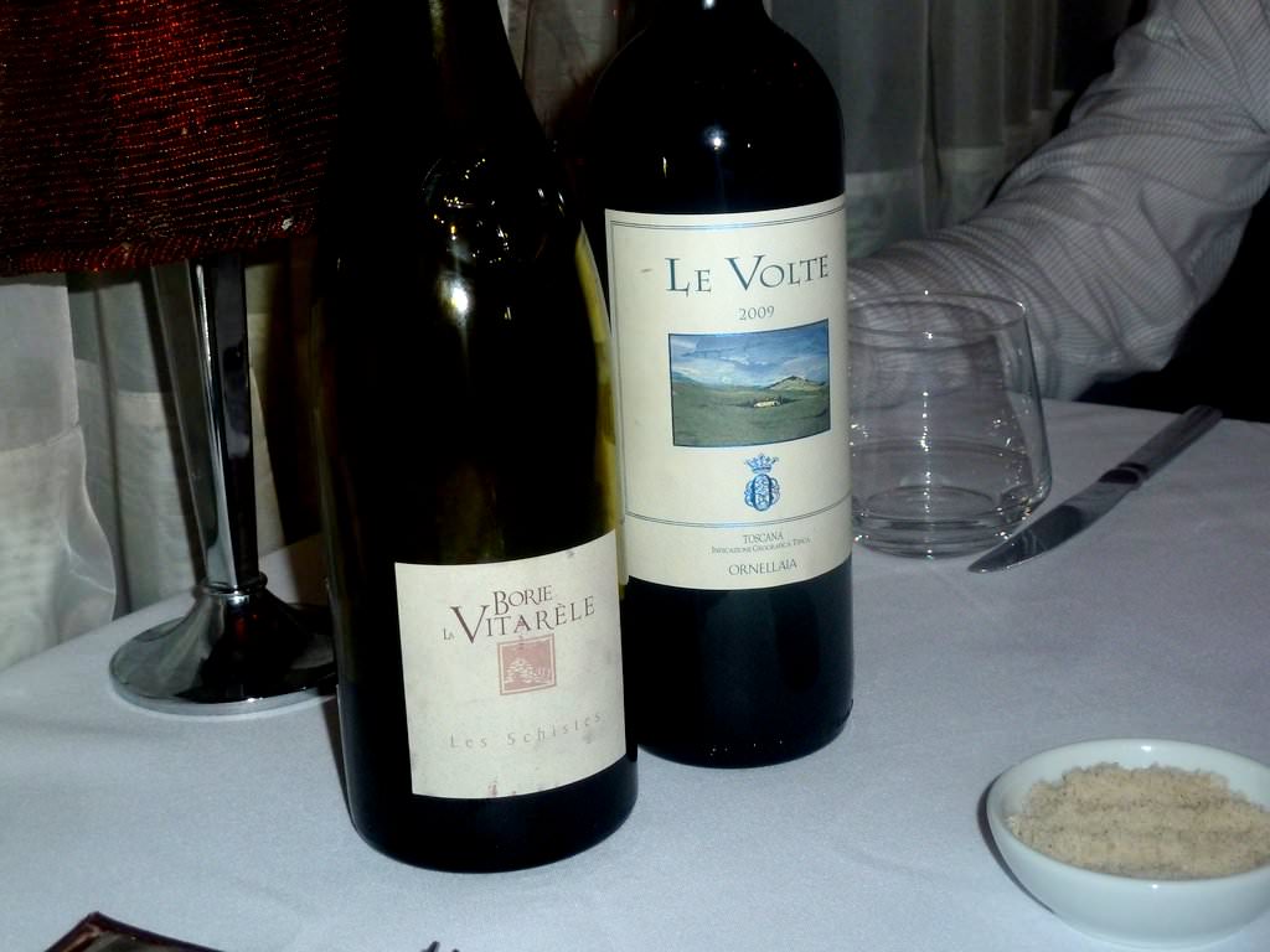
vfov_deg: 26.6
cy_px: 476
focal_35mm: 55
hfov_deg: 34.9
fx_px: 2018
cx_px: 635
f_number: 3.9
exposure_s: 1/30
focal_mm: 9.1
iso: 200
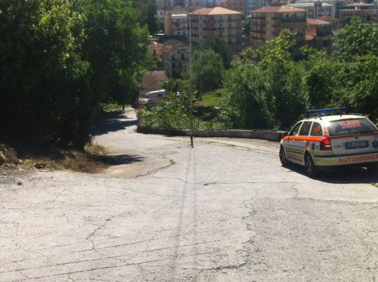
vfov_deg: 32.7
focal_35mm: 44
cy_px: 122
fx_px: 480
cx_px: 208
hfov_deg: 43.0
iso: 80
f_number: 2.8
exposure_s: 1/1183
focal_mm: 3.85
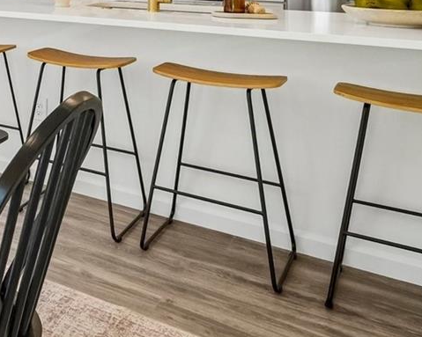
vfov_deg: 28.6
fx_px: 587
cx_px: -263
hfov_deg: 25.3
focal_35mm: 47
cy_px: -49
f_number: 8
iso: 800
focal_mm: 10
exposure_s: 1/80
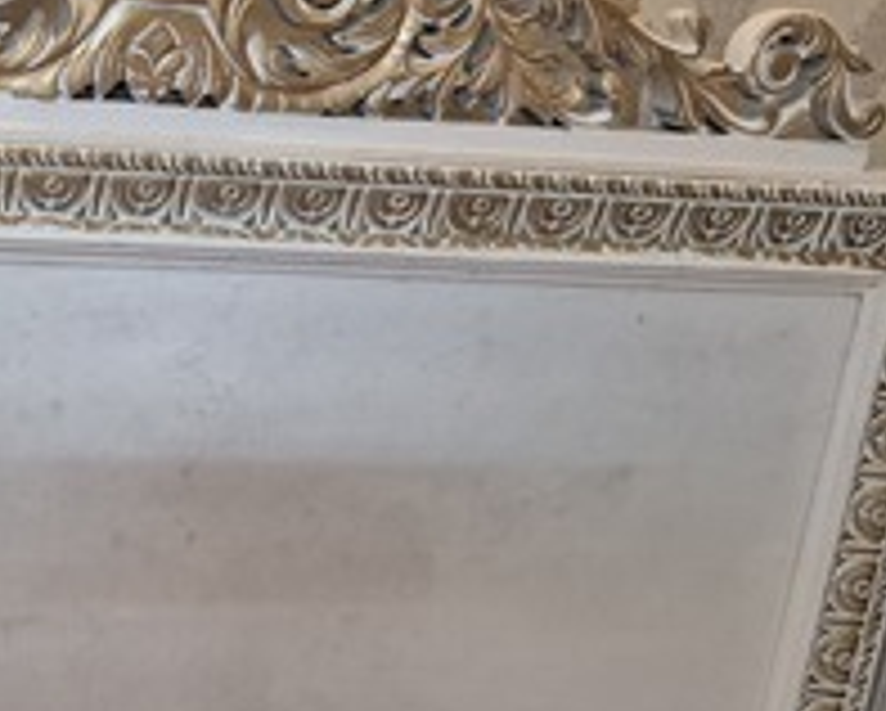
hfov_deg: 32.3
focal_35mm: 52
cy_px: 250
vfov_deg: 29.0
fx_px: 1365
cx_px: -56
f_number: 1.8
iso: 1000
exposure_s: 1/100
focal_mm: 5.4
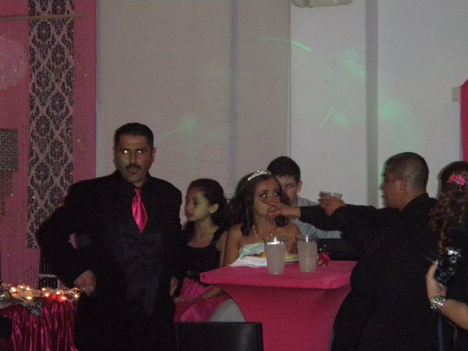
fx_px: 1393
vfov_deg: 14.4
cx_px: 234
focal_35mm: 103
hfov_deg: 19.1
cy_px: 176
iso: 800
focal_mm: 18.28
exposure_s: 1/80
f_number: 4.8
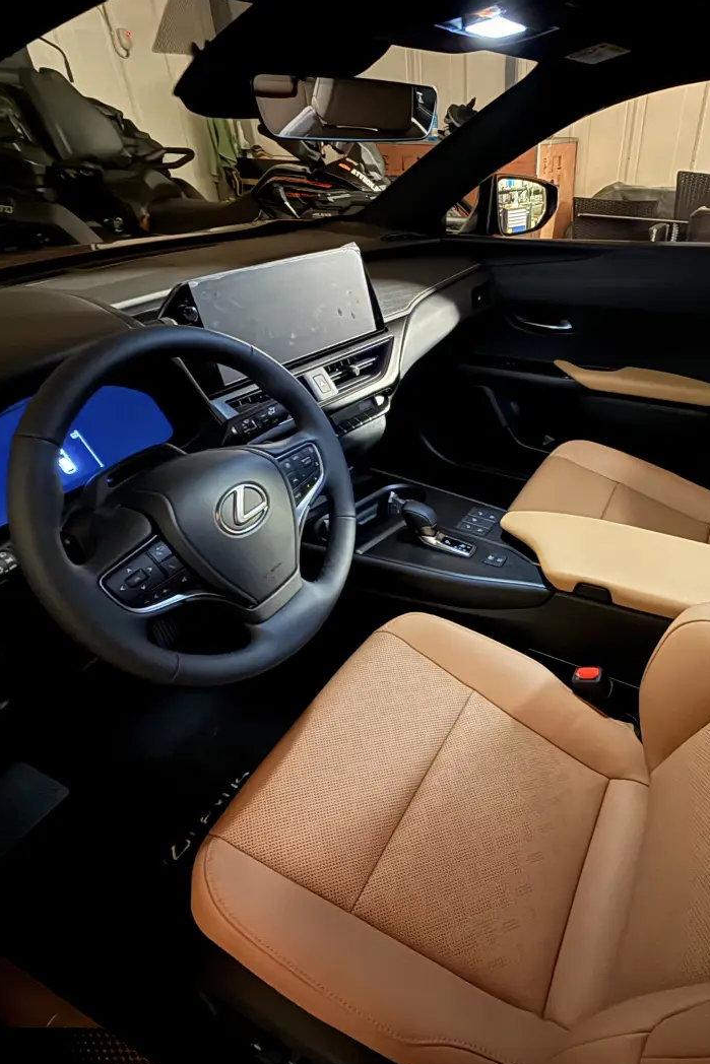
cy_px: 530
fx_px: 591
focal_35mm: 20
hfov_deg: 60.2
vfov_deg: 84.0
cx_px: 486
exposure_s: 1/9
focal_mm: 2.22
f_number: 2.2
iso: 1250
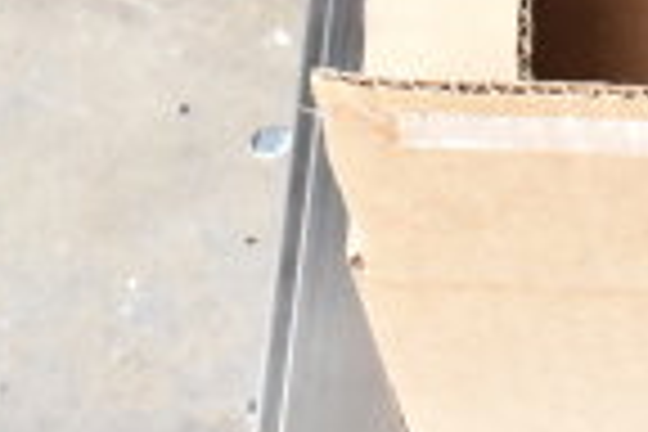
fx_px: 3654
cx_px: 1310
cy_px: -43
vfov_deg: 6.7
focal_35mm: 203
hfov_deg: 9.5
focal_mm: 32
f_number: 13
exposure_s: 1/640
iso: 6400
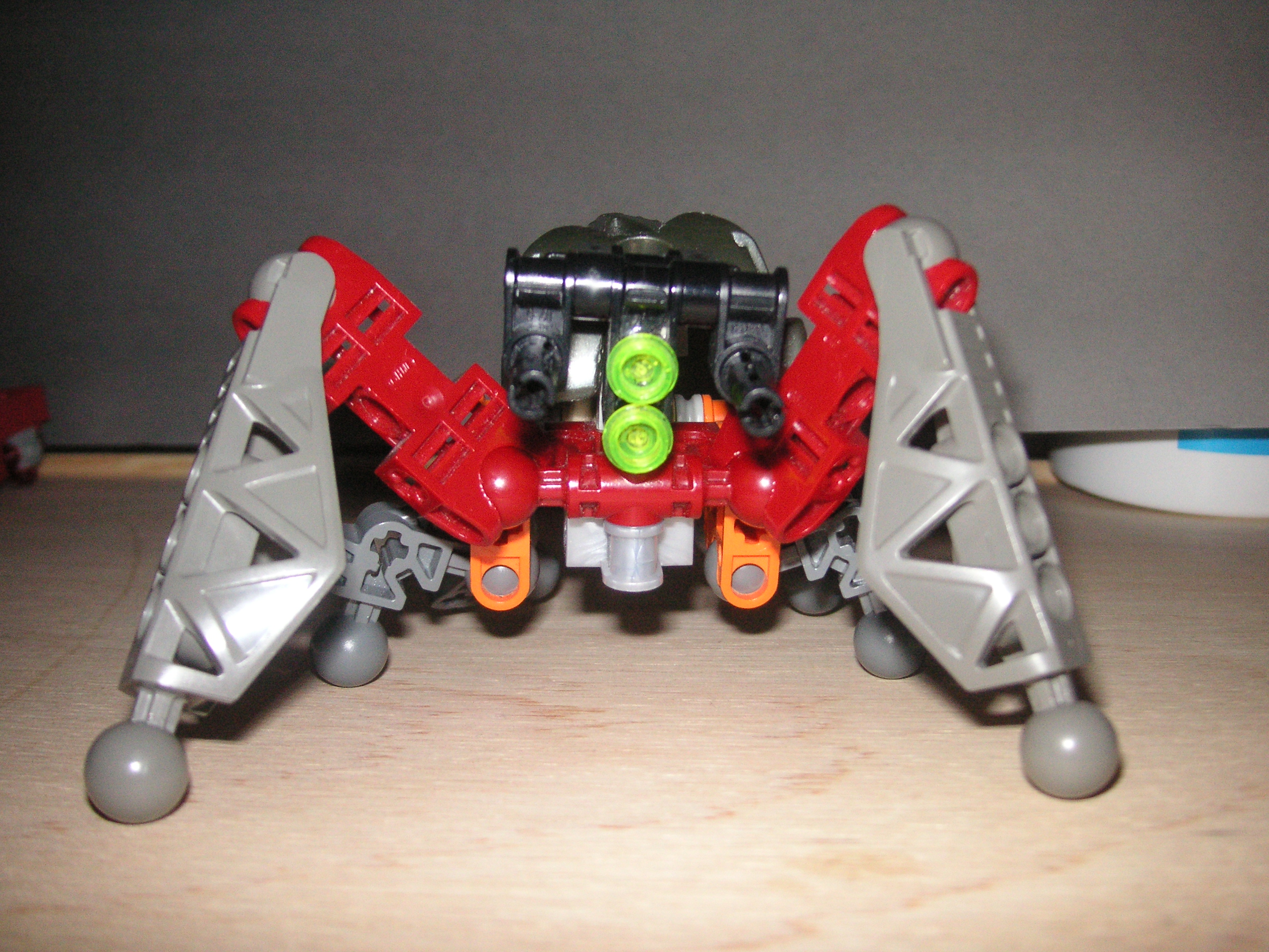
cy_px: 476
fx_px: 1356
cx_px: 634
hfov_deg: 50.1
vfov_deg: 38.7
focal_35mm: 37
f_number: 6.7
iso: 160
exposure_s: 1/180
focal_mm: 6.1
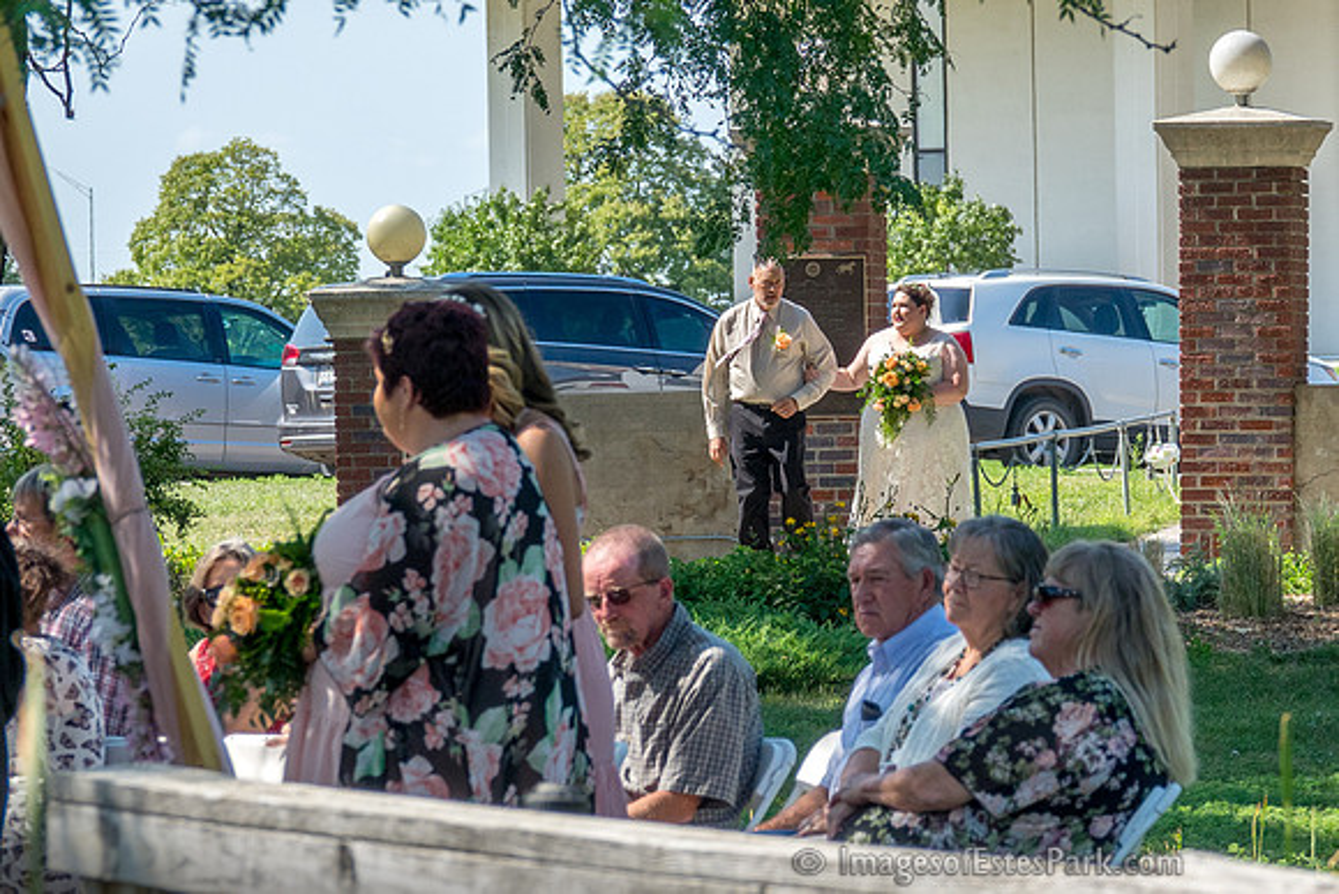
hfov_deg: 12.1
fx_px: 6324
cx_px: 670
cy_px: 447
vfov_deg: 8.1
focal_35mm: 170
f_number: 4
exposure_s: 1/640
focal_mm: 62.39
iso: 100
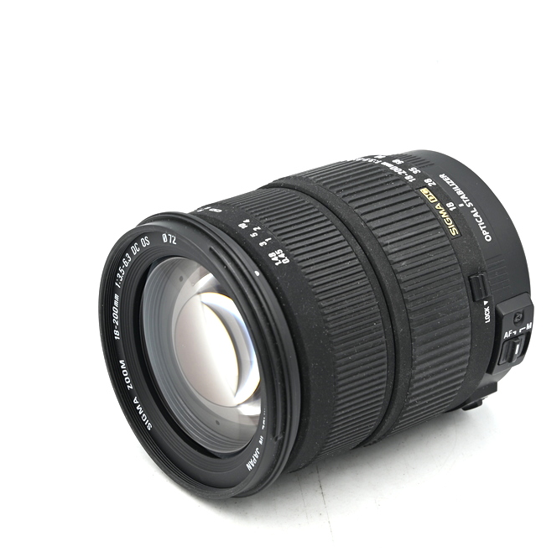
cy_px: 278
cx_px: 291
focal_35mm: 96
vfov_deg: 18.1
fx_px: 1748
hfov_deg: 18.1
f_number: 14
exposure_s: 1/13
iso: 100
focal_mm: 75
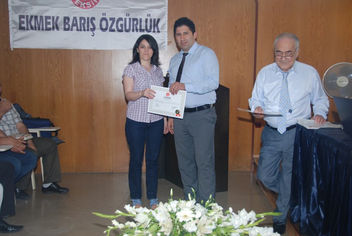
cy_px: 118
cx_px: 176
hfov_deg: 46.3
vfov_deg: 32.0
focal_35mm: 42
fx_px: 412
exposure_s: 1/60
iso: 200
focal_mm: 28
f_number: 4
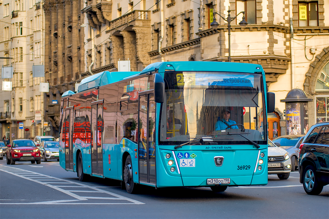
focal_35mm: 86
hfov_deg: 23.6
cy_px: 110
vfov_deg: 15.9
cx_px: 164
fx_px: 786
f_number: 4.5
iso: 100
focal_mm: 86
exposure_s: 1/250
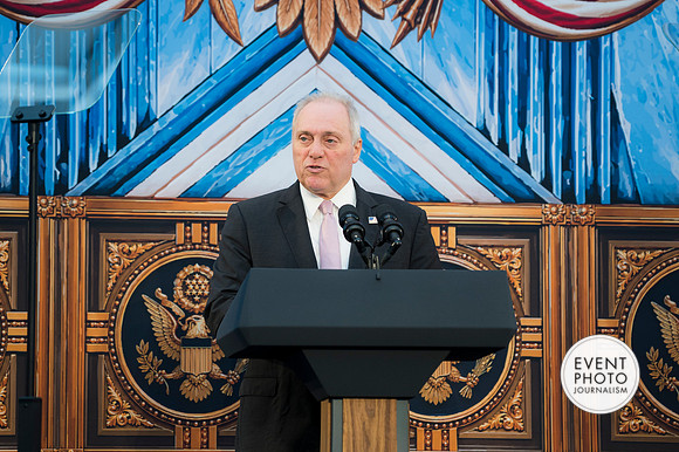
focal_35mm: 225
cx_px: 340
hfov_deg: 9.2
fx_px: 4241
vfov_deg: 6.1
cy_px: 226
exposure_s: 1/200
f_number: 2.8
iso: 250
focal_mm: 150
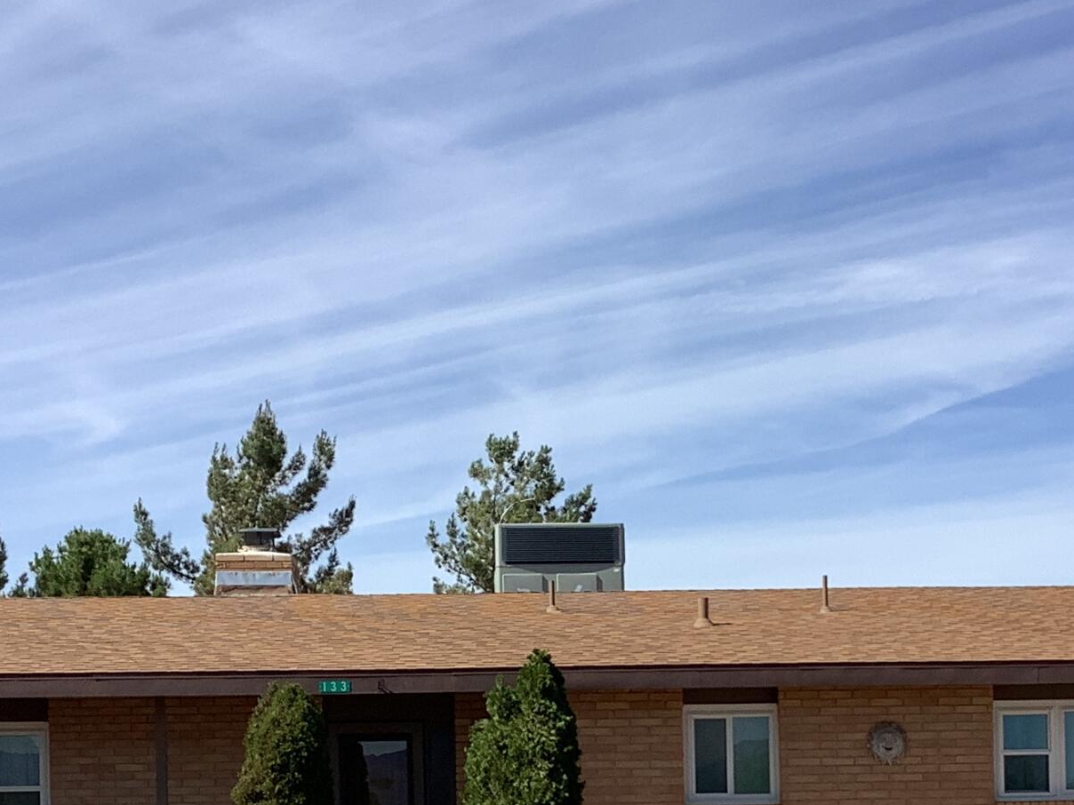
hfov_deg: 25.3
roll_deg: +1.3
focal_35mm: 77
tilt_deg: -1.0
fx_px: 2389
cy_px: 793
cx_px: 666
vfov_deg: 18.7
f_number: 2.4
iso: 25
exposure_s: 1/1508
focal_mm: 3.3
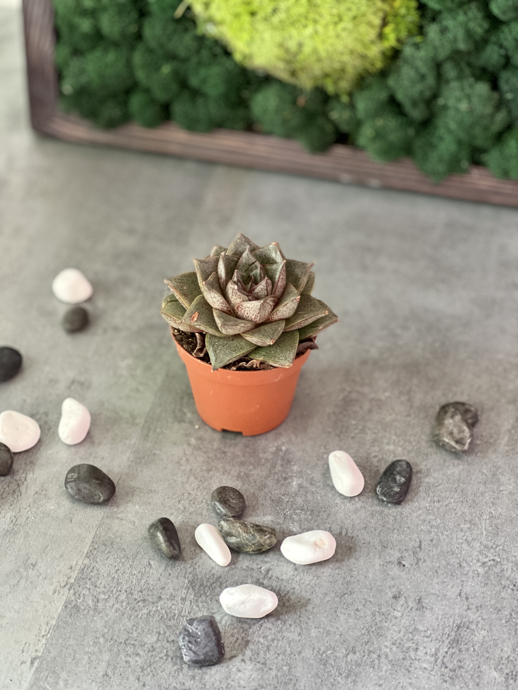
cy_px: 345
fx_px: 1536
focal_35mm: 77
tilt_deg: -39.7
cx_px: 259
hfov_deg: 19.1
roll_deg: -1.2
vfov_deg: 25.3
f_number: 2.8
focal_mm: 9
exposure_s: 1/30
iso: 400
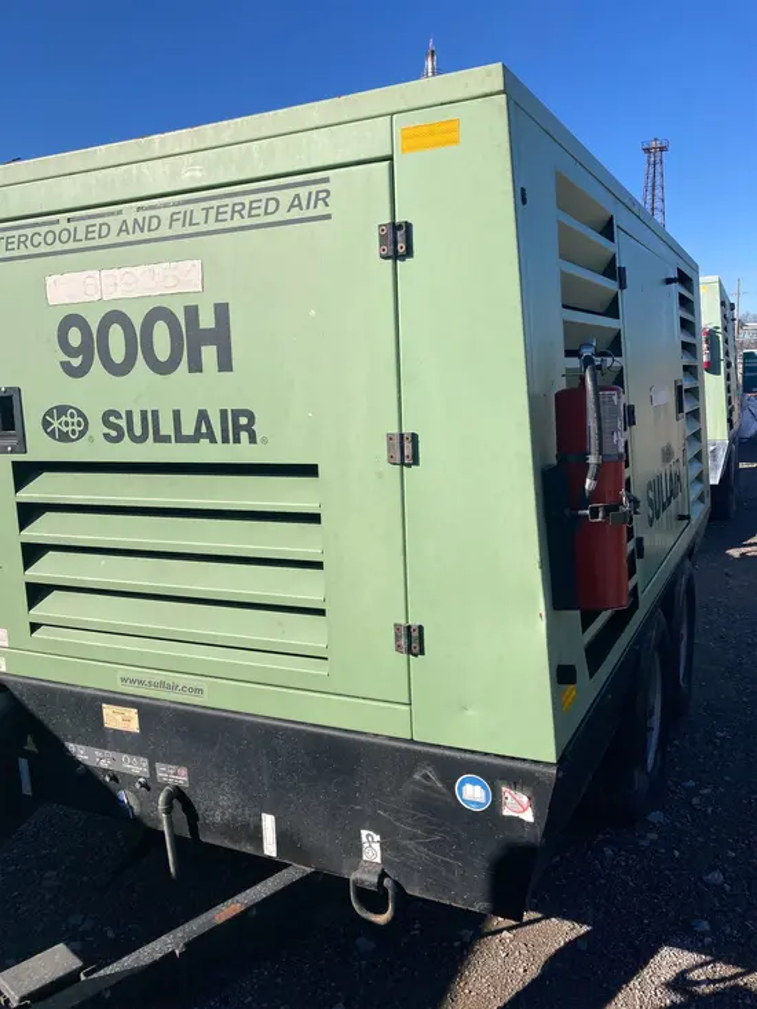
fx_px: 816
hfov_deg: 49.8
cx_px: 378
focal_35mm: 28
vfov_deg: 63.4
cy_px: 504
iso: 20
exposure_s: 1/2857
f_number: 1.8
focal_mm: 3.99
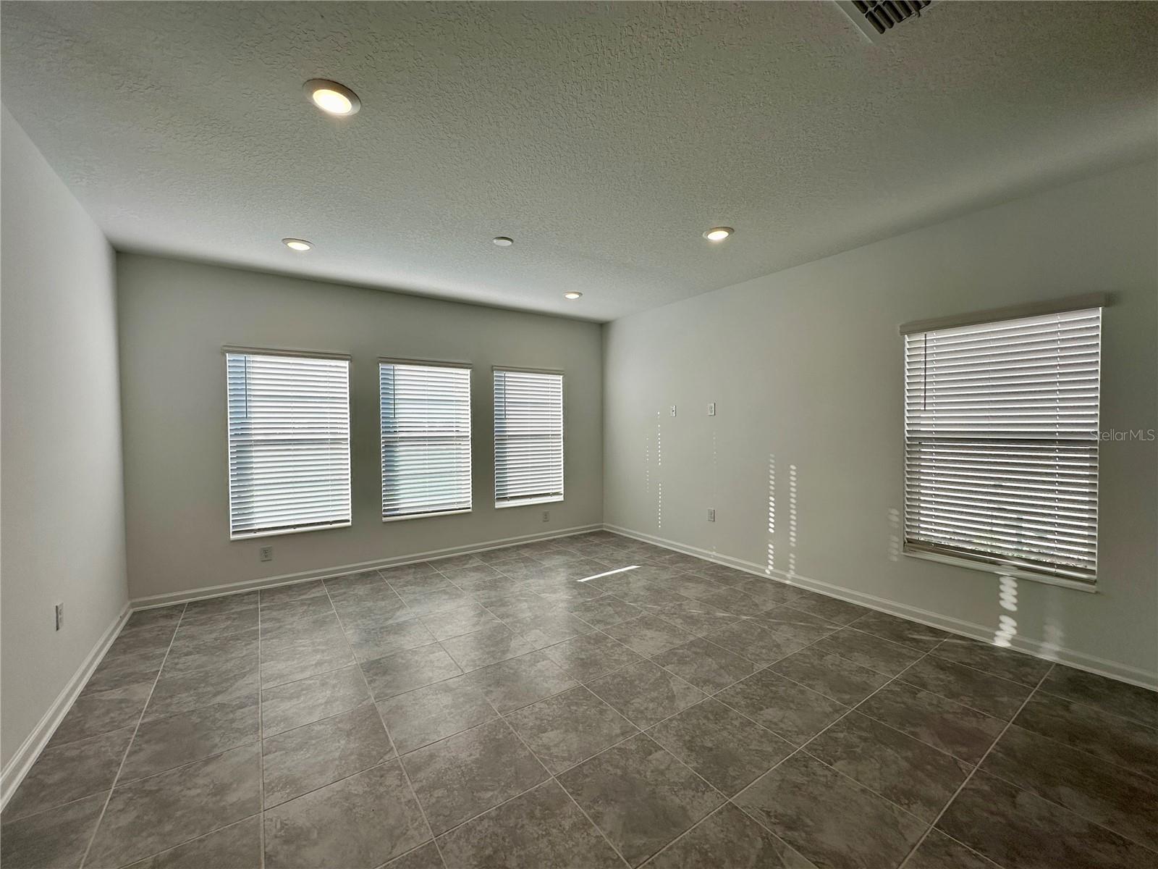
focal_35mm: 14
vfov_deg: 85.7
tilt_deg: -0.8
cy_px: 434
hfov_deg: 102.1
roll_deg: +0.2
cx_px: 579
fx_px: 468
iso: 40
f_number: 2.2
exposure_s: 1/299
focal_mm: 2.22
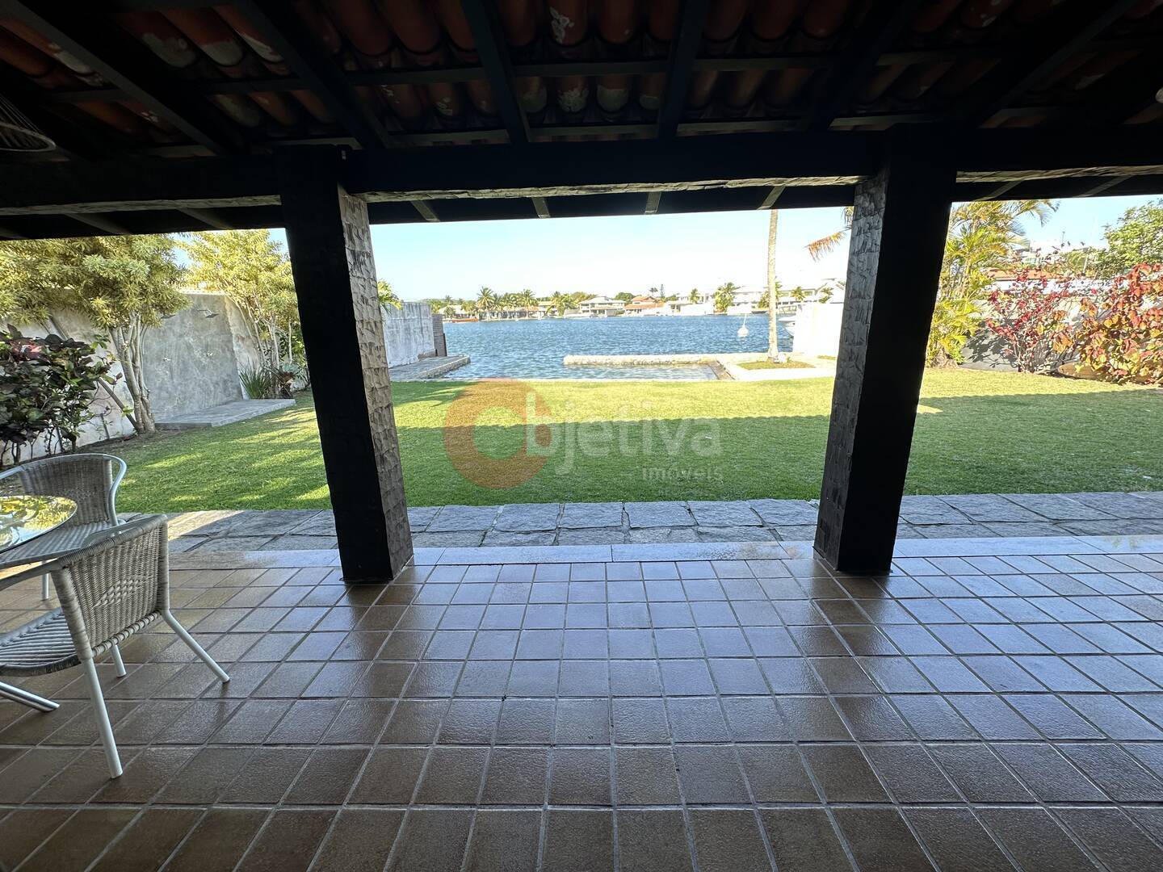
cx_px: 582
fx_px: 470
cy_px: 436
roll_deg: +1.3
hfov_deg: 102.1
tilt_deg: -14.3
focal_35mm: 14
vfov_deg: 85.7
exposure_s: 1/145
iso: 40
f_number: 2.2
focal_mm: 2.22
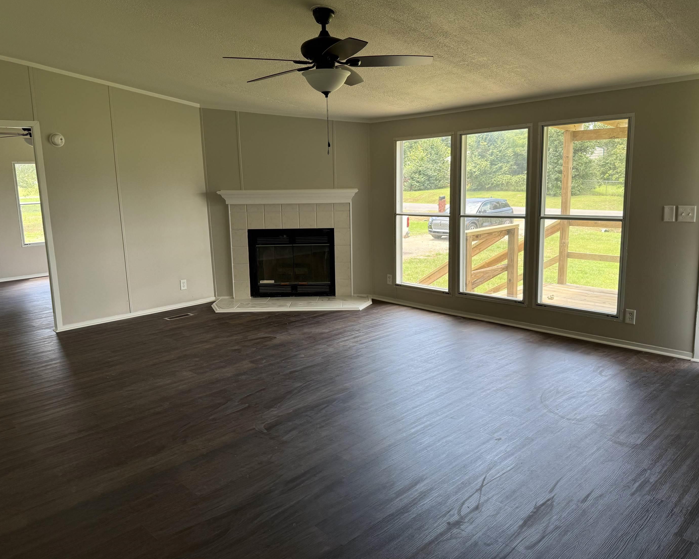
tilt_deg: -8.5
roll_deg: +2.2
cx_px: 336
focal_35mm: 26
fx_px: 538
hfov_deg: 66.0
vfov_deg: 54.9
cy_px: 271
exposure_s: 1/226
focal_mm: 6.76
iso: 100
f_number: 1.78
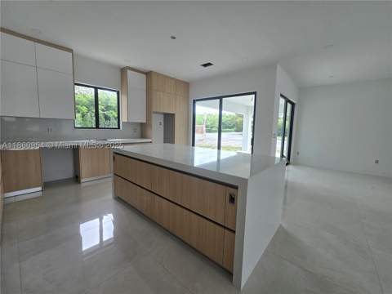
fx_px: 147
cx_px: 196
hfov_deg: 106.2
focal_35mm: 13
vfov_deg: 89.9
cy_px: 147
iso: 50
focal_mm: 2.2
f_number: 2.2
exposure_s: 1/166
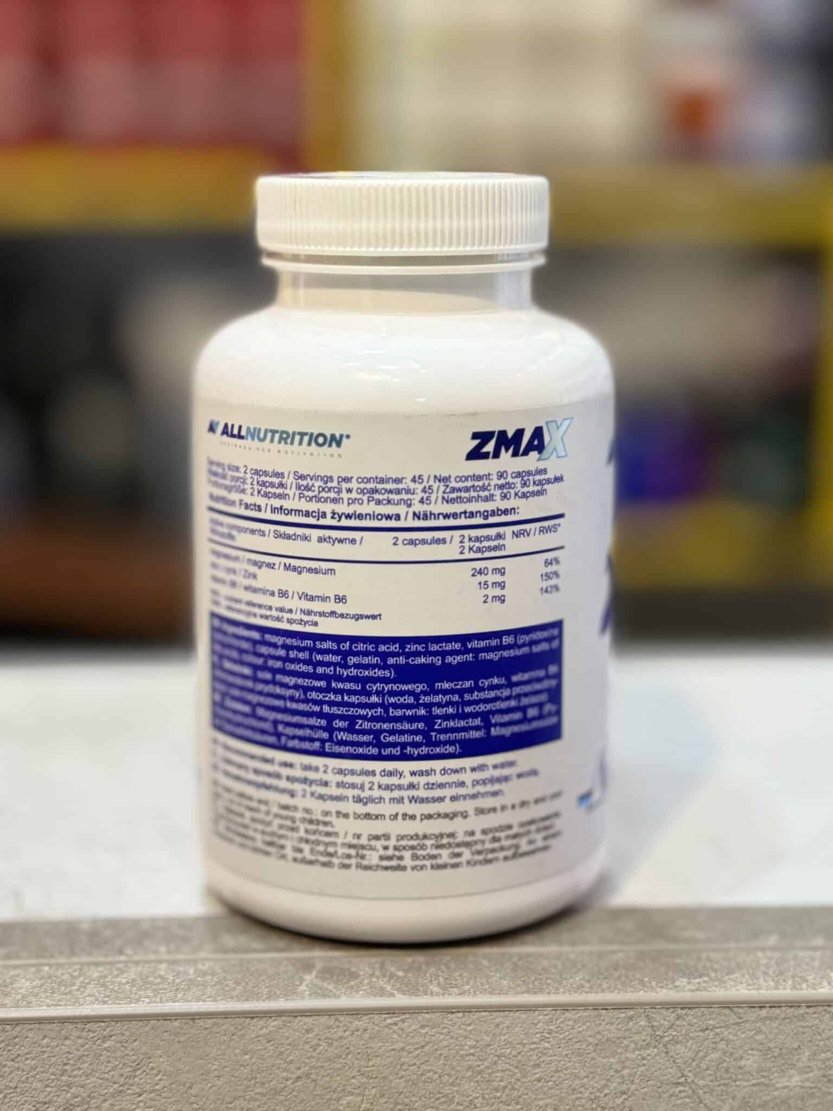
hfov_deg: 30.3
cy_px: 556
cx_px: 416
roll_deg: -1.2
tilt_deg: -12.7
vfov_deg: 39.7
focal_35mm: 48
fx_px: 1540
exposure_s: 1/100
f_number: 1.78
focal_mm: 6.86
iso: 50
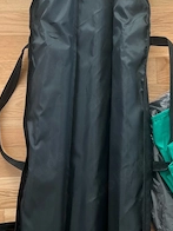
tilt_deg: -75.6
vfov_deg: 36.1
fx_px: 353
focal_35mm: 53
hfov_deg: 26.8
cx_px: 146
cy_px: 98
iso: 125
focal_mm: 5.7
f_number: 1.5
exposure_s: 1/121
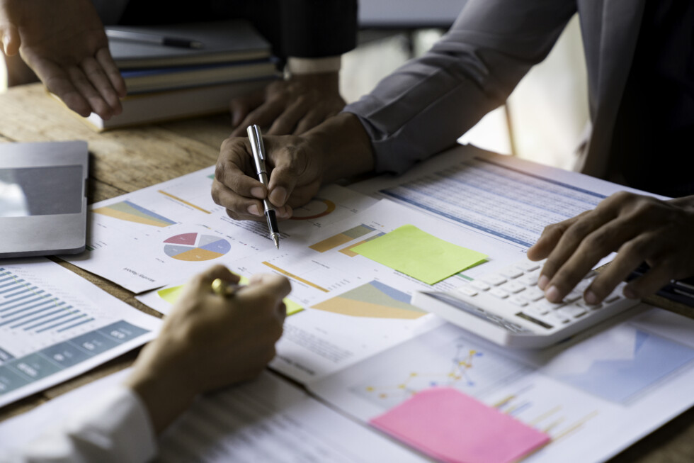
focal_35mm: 70
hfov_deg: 28.8
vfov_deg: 19.4
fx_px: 1349
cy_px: 232
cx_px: 347
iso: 160
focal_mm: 70
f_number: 2.8
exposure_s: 1/200
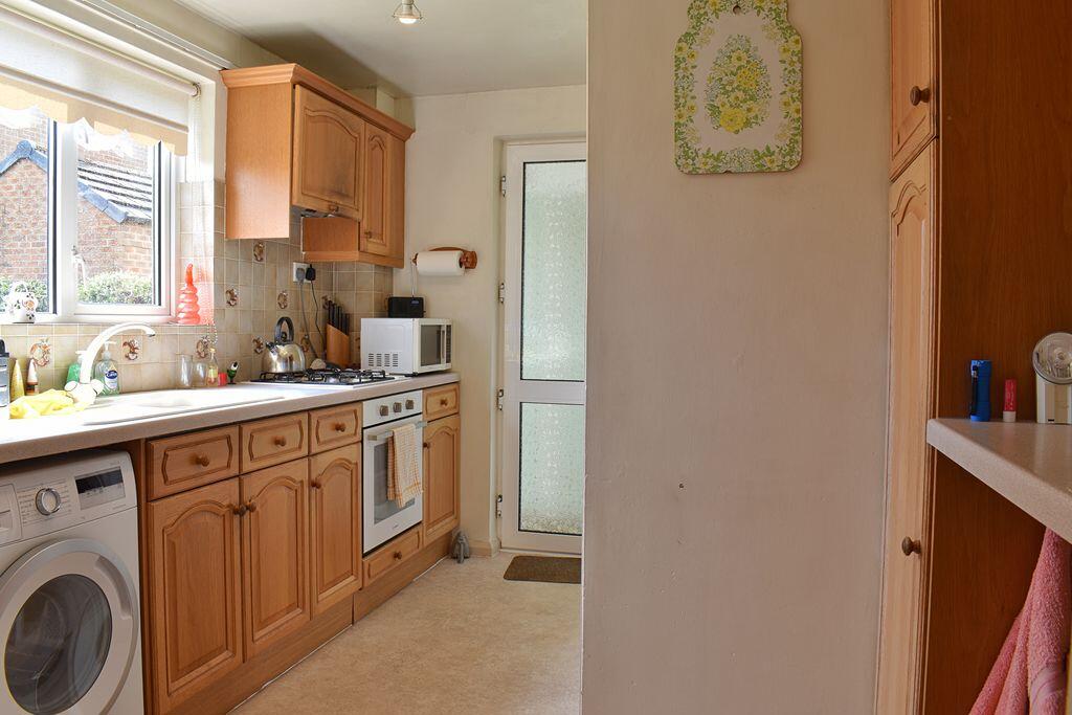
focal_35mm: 27
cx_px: 536
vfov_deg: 47.9
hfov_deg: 67.4
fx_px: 804
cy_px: 358
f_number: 13
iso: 100
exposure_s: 1/6
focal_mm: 18
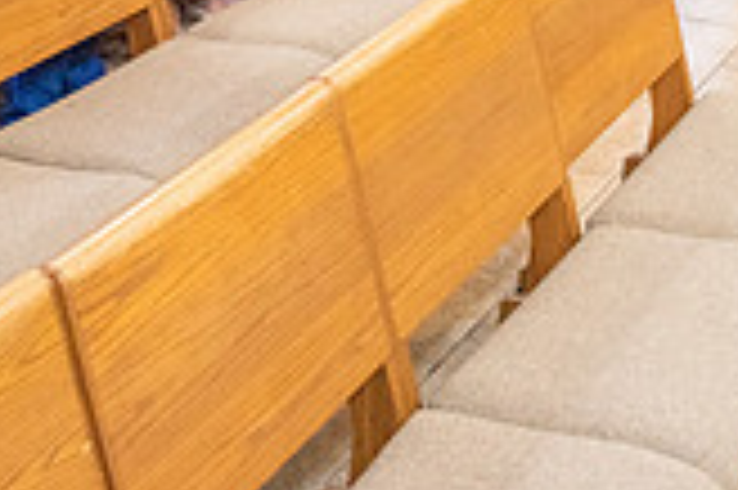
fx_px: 1741
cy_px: -312
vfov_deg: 14.6
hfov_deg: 23.9
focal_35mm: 85
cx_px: 418
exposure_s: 1/160
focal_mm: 24
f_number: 2.8
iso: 2000
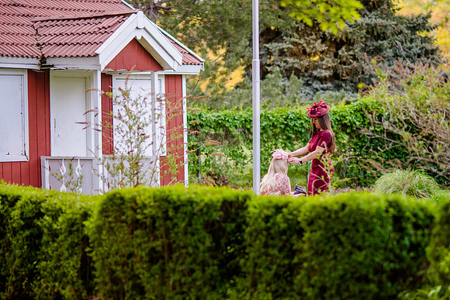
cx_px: 250
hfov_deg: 15.1
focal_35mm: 135
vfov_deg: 10.1
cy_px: 185
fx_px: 1693
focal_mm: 105
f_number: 2
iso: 160
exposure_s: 1/200
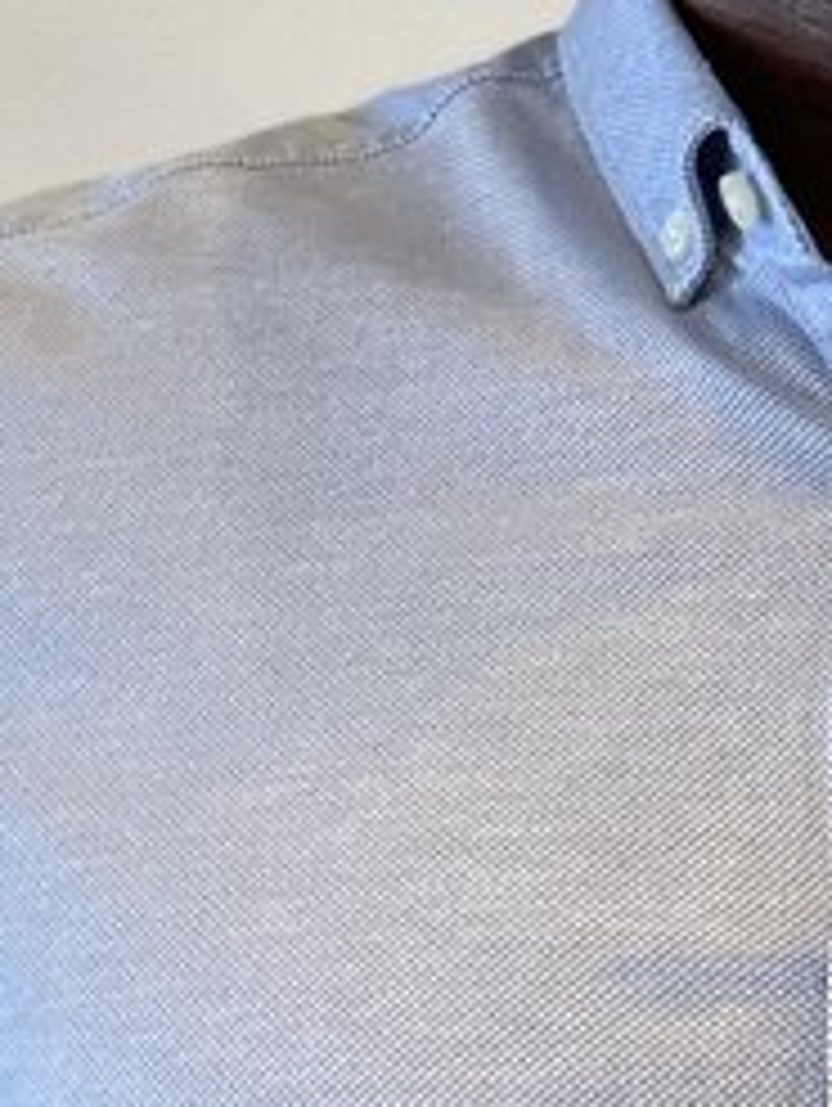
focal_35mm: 130
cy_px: -623
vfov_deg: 14.1
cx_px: 931
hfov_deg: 11.3
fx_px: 4159
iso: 320
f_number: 2.2
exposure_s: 1/40
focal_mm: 2.71
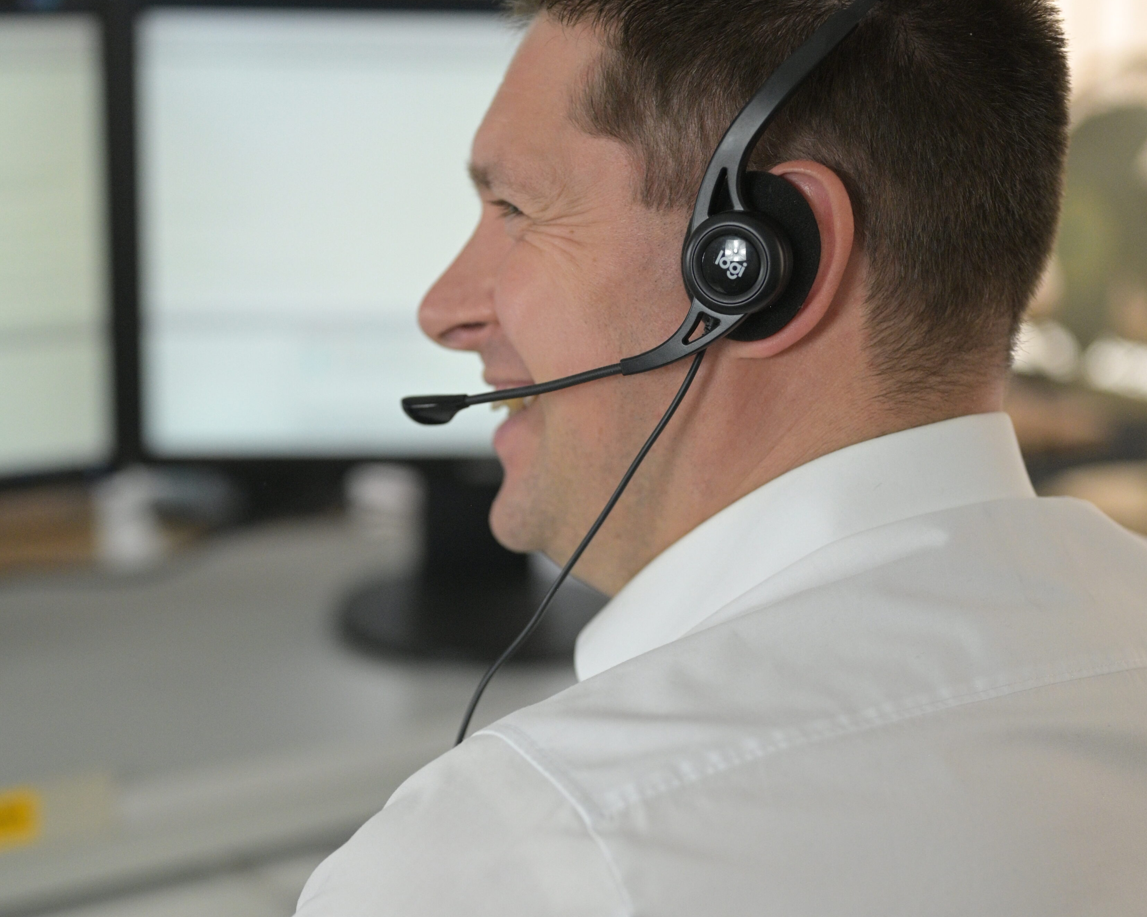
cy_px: 647
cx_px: 572
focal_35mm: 71
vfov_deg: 21.4
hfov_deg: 26.8
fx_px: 2410
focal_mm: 50
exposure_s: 1/1250
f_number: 2.2
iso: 3200
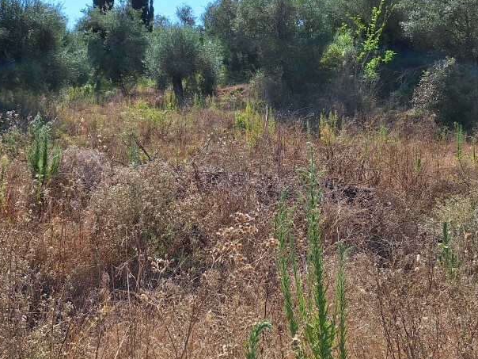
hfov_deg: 47.0
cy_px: 121
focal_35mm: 39
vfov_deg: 36.5
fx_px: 539
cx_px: 154
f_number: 1.8
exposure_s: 1/3472
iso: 40
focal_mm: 5.54
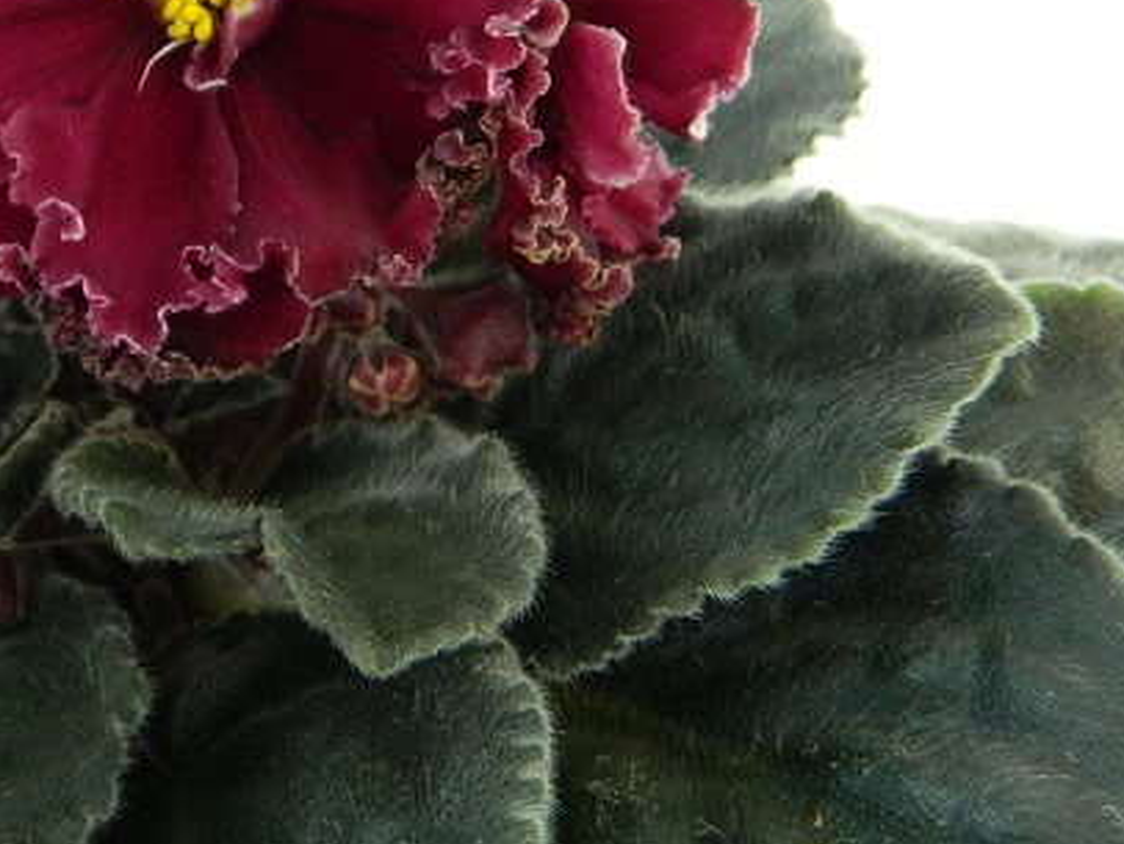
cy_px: 302
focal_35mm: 67
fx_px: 2177
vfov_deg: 21.9
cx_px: 185
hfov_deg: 28.2
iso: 400
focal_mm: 6.2
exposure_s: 1/40
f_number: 3.3
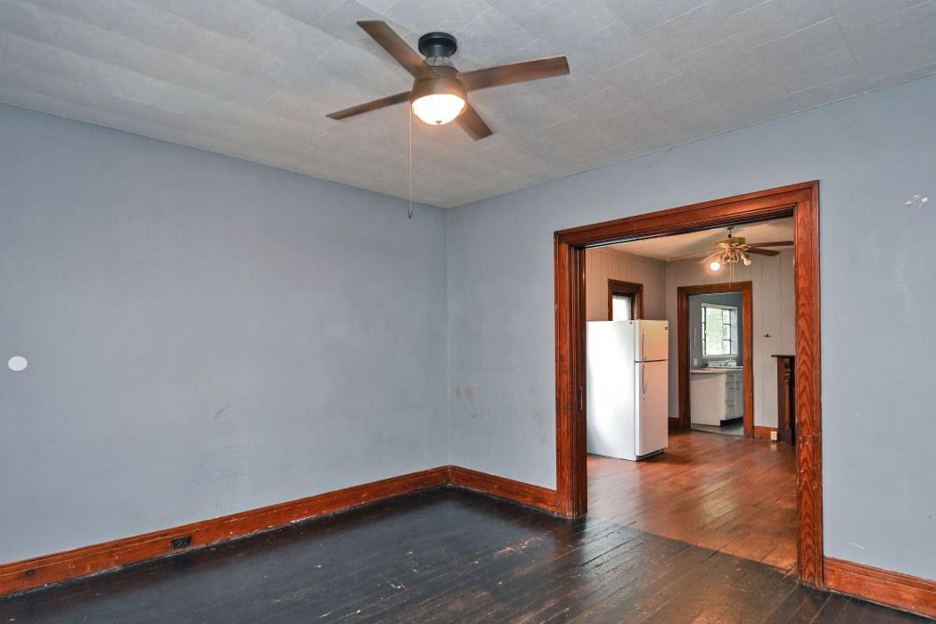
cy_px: 341
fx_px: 520
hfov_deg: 84.0
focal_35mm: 20
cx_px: 453
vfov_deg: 61.8
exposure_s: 1/60
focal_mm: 14
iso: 1600
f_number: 4
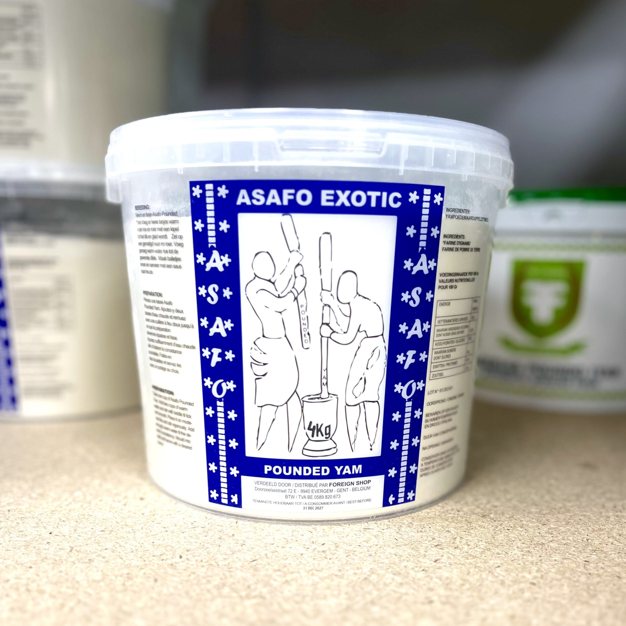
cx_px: 314
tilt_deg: -12.4
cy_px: 391
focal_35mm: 31
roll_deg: -0.3
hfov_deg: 52.5
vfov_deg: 52.0
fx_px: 634
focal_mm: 5.1
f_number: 1.6
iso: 125
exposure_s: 1/100
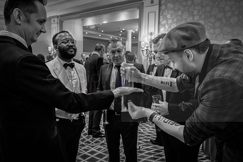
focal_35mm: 28
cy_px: 81
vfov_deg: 46.4
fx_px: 189
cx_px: 122
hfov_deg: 65.5
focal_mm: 28
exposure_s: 1/30
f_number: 4.5
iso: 6400
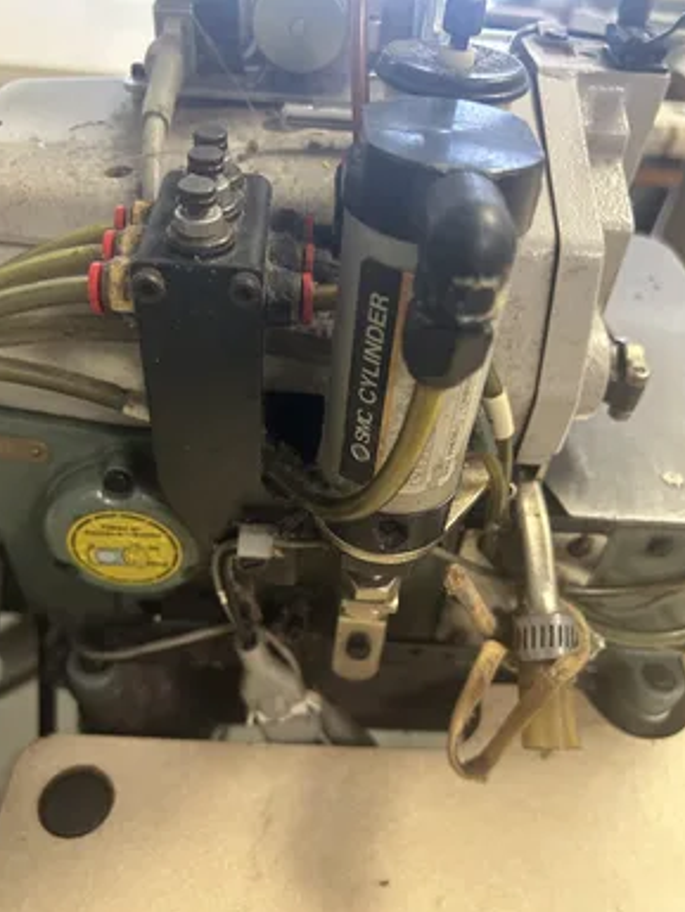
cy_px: 471
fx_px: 712
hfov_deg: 51.4
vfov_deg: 65.3
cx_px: 337
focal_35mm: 27
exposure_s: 1/60
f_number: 1.5
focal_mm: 5.7
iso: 320
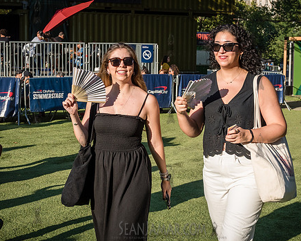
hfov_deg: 29.5
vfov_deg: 23.8
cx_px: 127
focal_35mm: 64
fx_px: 570
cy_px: 105
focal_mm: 32
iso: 500
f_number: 4.5
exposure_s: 1/2000
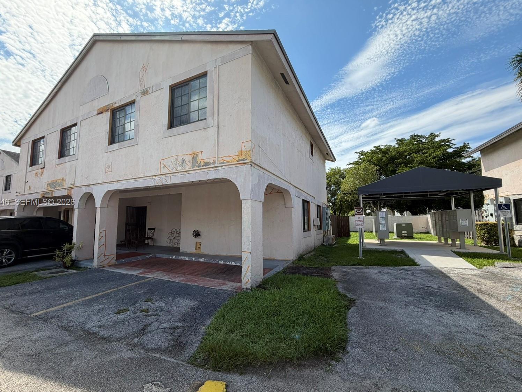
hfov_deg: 98.1
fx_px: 226
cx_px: 246
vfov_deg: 81.7
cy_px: 203
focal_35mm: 15
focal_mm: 2.22
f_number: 2.2
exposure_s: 1/830
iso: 32
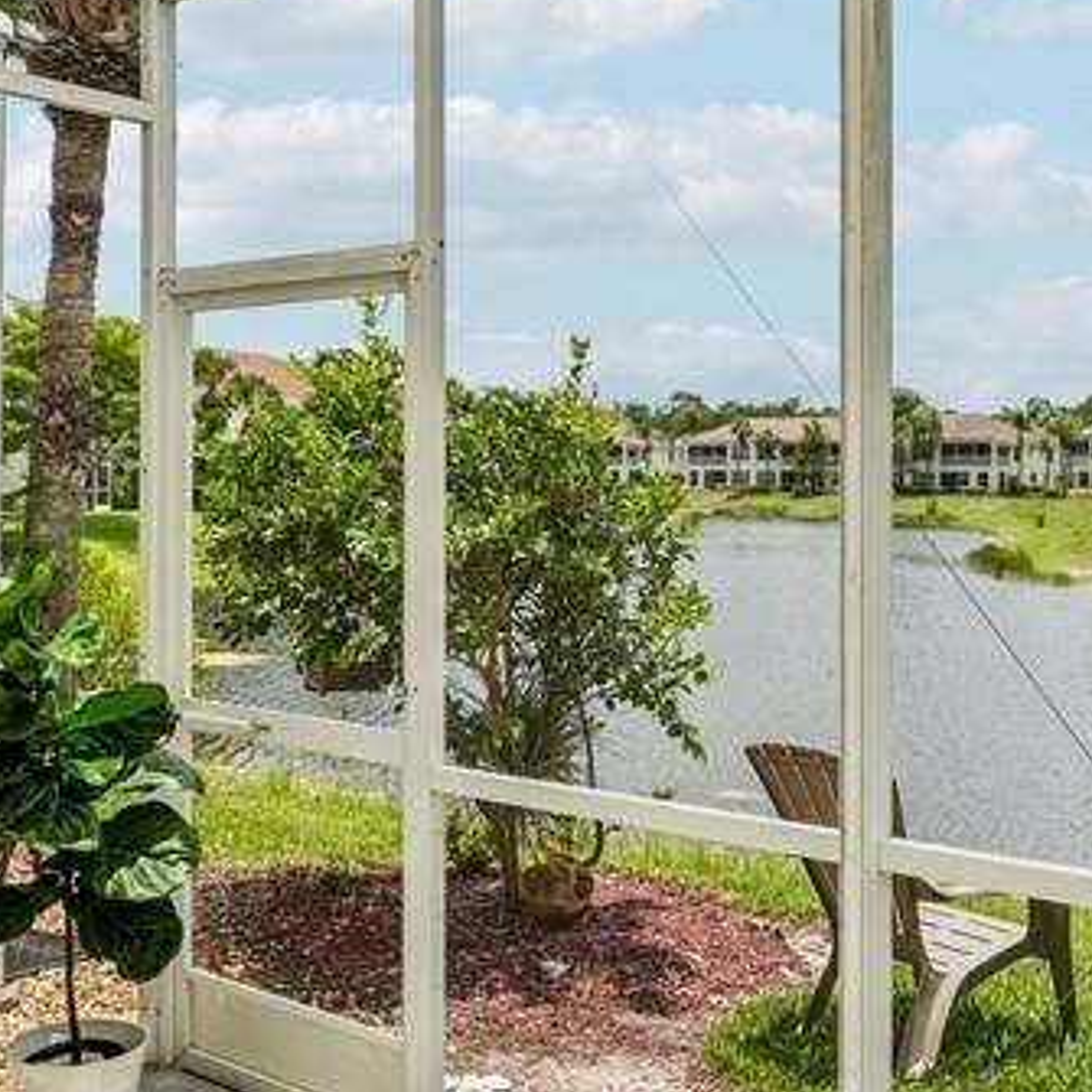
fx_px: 1619
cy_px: 451
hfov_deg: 37.2
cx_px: 597
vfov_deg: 37.2
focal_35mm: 45
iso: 400
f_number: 8
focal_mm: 16.5
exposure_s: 1/1000
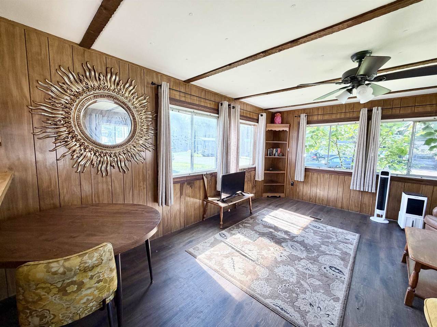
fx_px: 177
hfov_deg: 102.1
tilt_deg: -5.6
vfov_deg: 85.7
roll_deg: -0.2
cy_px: 164
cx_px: 218
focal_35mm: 14
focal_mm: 2.22
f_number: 2.2
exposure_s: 1/120
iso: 80
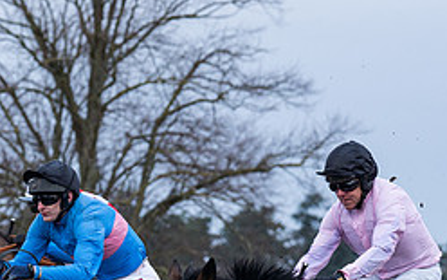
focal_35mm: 454
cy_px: 277
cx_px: 16
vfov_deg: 2.9
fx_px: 5531
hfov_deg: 4.6
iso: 400
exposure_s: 1/1600
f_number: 4.5
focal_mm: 135
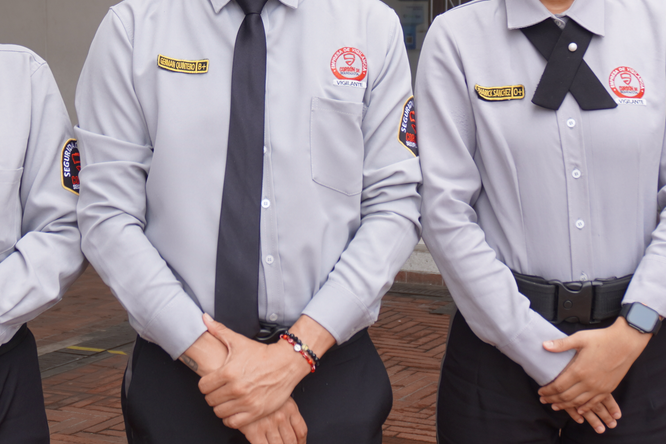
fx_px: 1498
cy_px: 125
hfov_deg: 25.0
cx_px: 280
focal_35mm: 81
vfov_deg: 16.8
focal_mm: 27
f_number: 4.5
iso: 100
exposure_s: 1/200
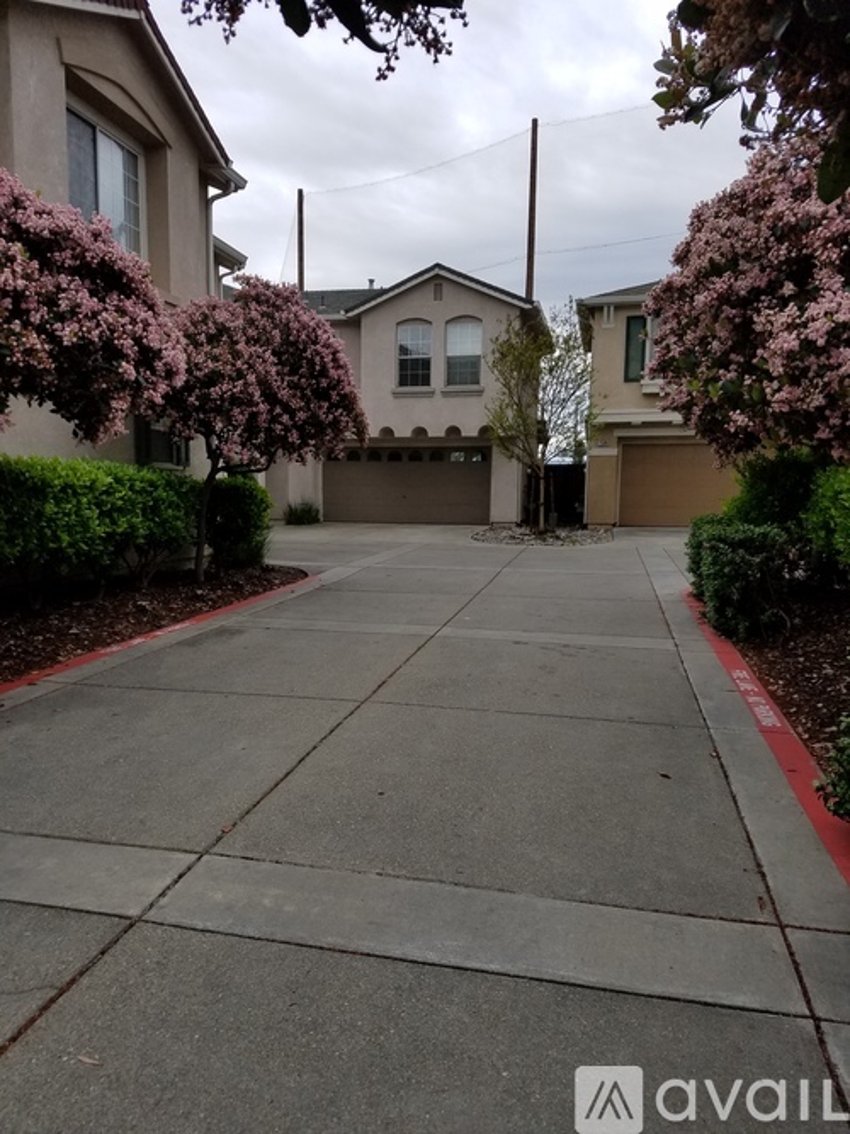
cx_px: 425
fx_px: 852
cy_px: 567
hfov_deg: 53.0
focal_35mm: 26
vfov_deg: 67.3
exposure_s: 1/1112
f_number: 1.7
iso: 50
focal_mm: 4.2
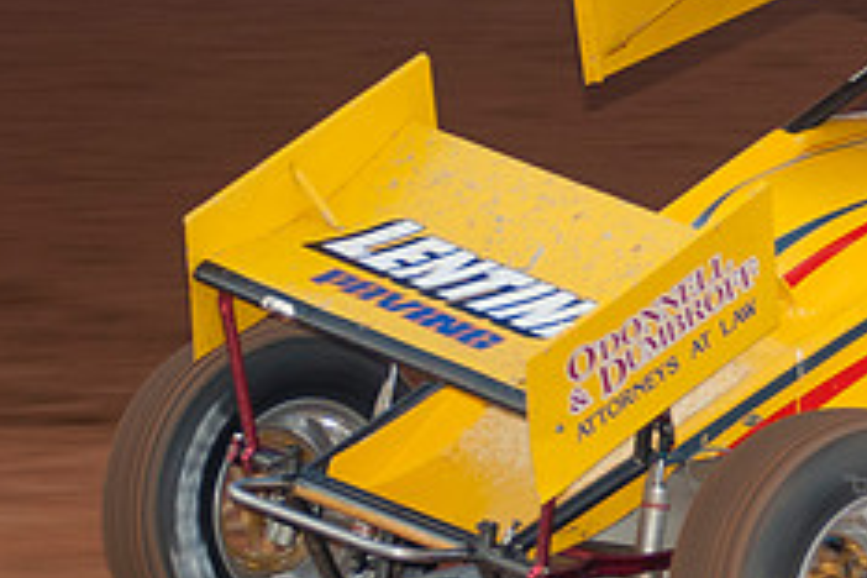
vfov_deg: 3.7
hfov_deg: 5.5
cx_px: 1063
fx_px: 8958
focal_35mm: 372
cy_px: 163
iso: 250
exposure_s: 1/400
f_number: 2.8
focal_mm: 100
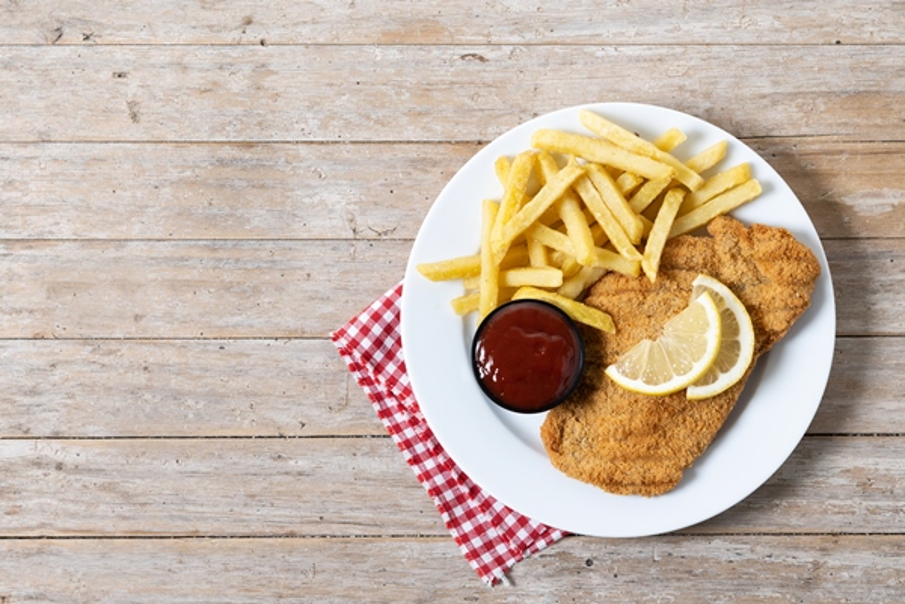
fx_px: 2262
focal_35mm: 90
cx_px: 452
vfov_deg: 15.2
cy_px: 302
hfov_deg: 22.6
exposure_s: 1/200
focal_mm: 60
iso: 100
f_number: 5.6
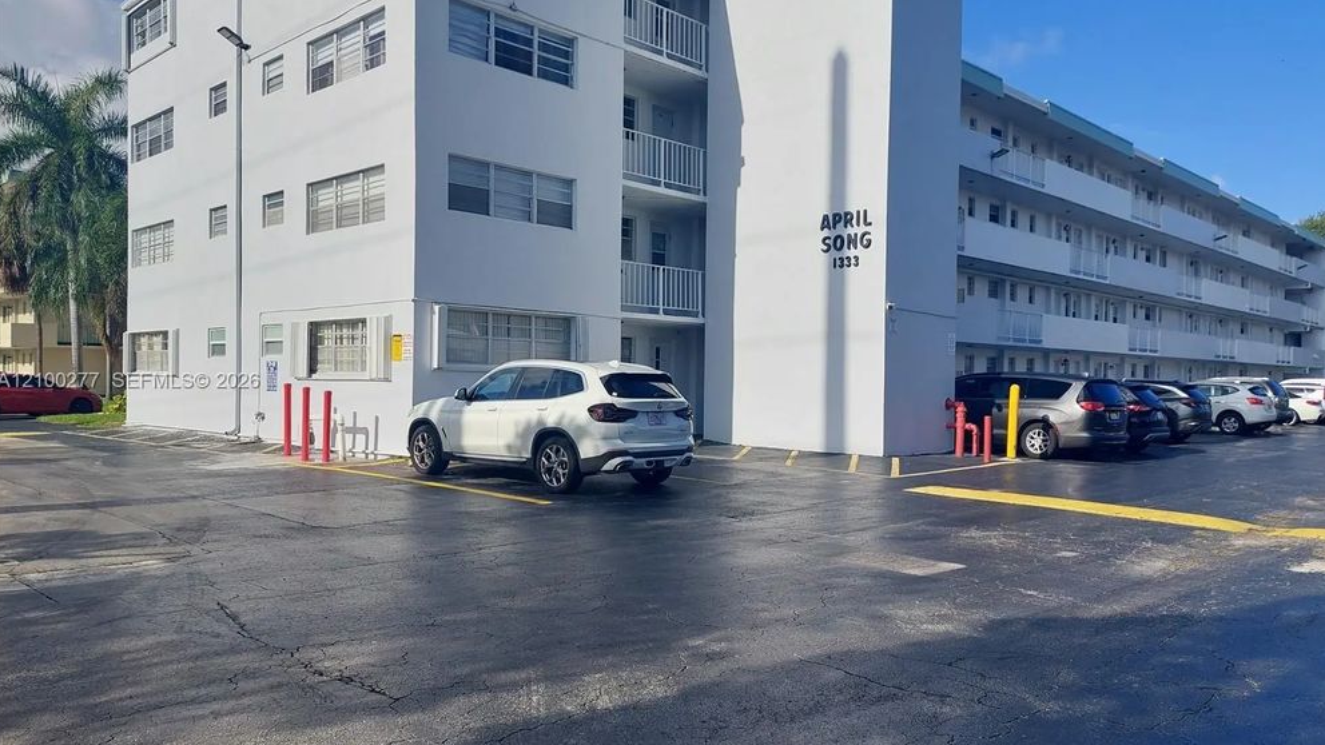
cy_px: 382
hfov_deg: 69.9
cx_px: 677
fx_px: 949
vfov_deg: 42.9
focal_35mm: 27
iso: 40
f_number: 1.8
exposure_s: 1/1963
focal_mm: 5.23
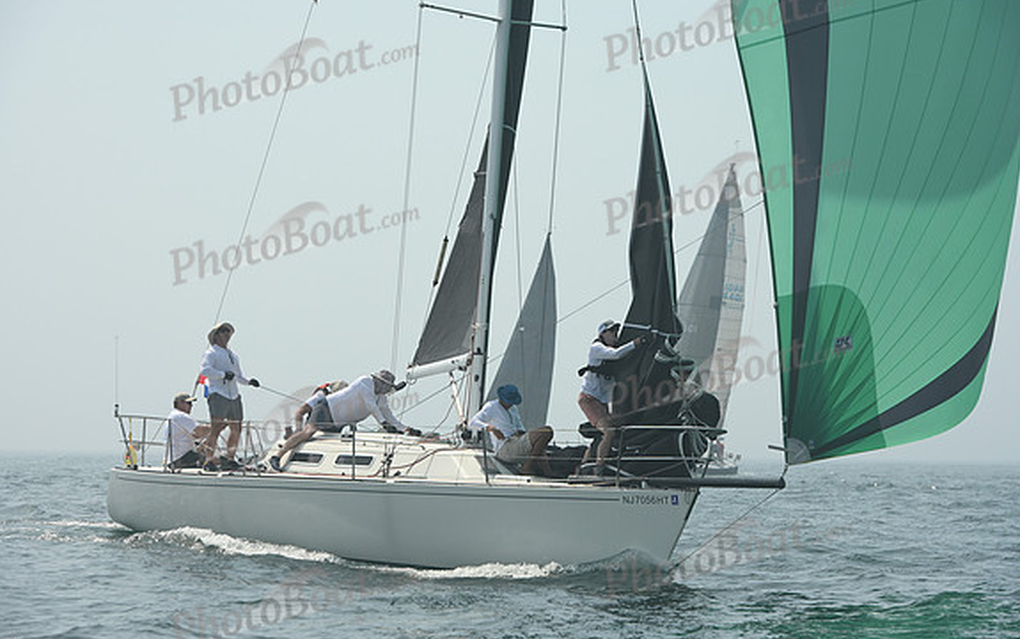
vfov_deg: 8.8
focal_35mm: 149
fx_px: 4144
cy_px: 306
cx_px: 513
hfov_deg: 14.0
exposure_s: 1/1250
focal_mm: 145
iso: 320
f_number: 9
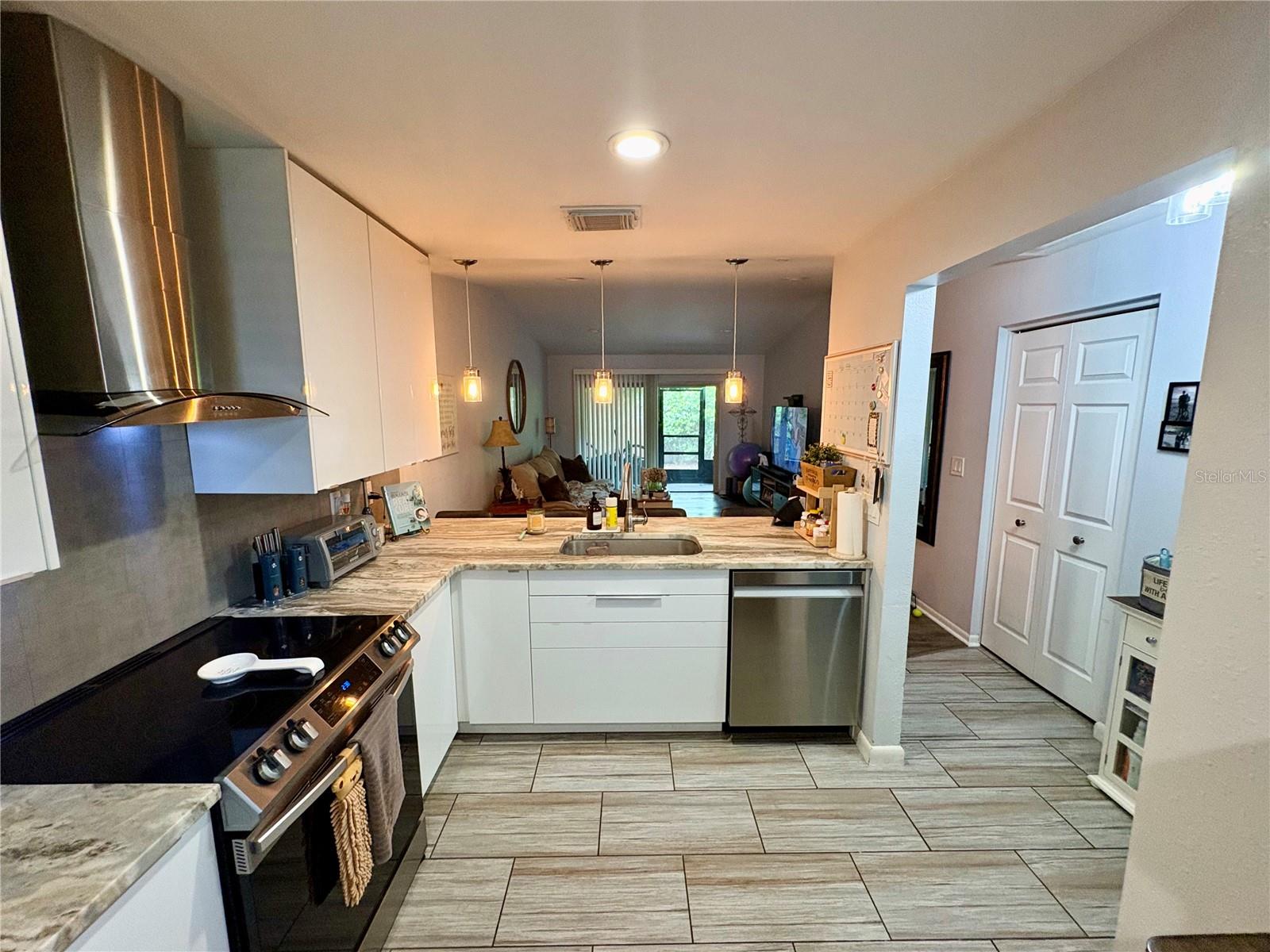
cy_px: 476
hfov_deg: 102.1
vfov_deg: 85.7
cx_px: 635
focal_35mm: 14
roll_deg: +0.3
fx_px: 514
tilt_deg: -7.0
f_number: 2.2
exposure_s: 1/60
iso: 400
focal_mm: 2.22
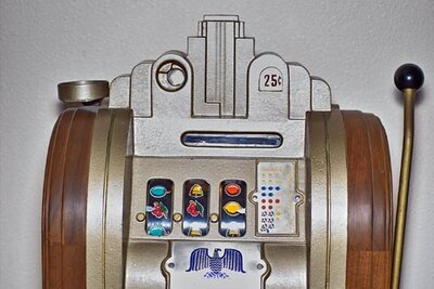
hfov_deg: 23.9
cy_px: 144
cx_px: 217
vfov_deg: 16.1
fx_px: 1025
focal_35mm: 85
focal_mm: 50
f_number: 2.8
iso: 100
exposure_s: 1/200
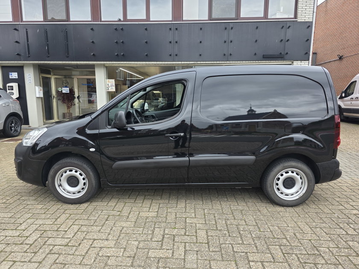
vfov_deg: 58.9
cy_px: 134
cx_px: 180
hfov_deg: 73.9
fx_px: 239
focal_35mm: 23
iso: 80
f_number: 1.7
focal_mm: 6.3
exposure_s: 1/180
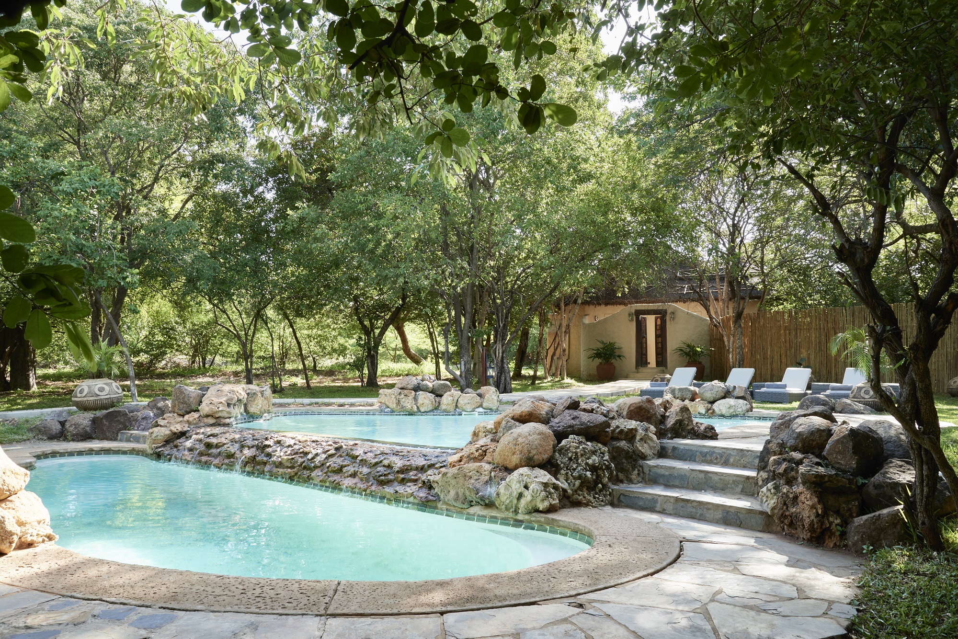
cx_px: 479
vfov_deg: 45.0
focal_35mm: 29
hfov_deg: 63.7
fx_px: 772
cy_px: 320
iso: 200
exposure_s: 1/20
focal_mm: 29
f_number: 13
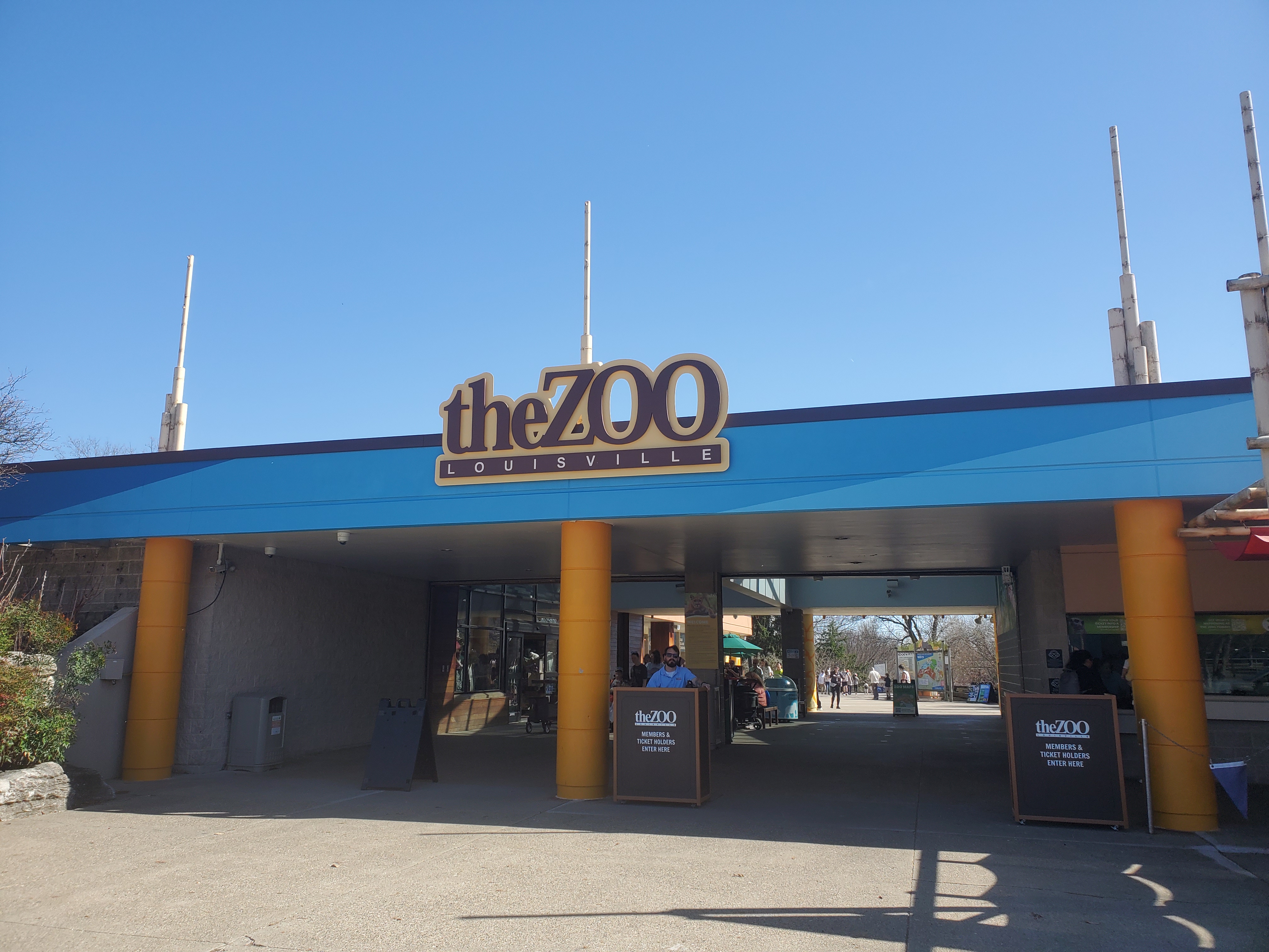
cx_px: 634
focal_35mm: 26
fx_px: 953
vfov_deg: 53.1
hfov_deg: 67.3
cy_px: 476
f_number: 2.4
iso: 50
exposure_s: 1/1008
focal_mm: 4.3
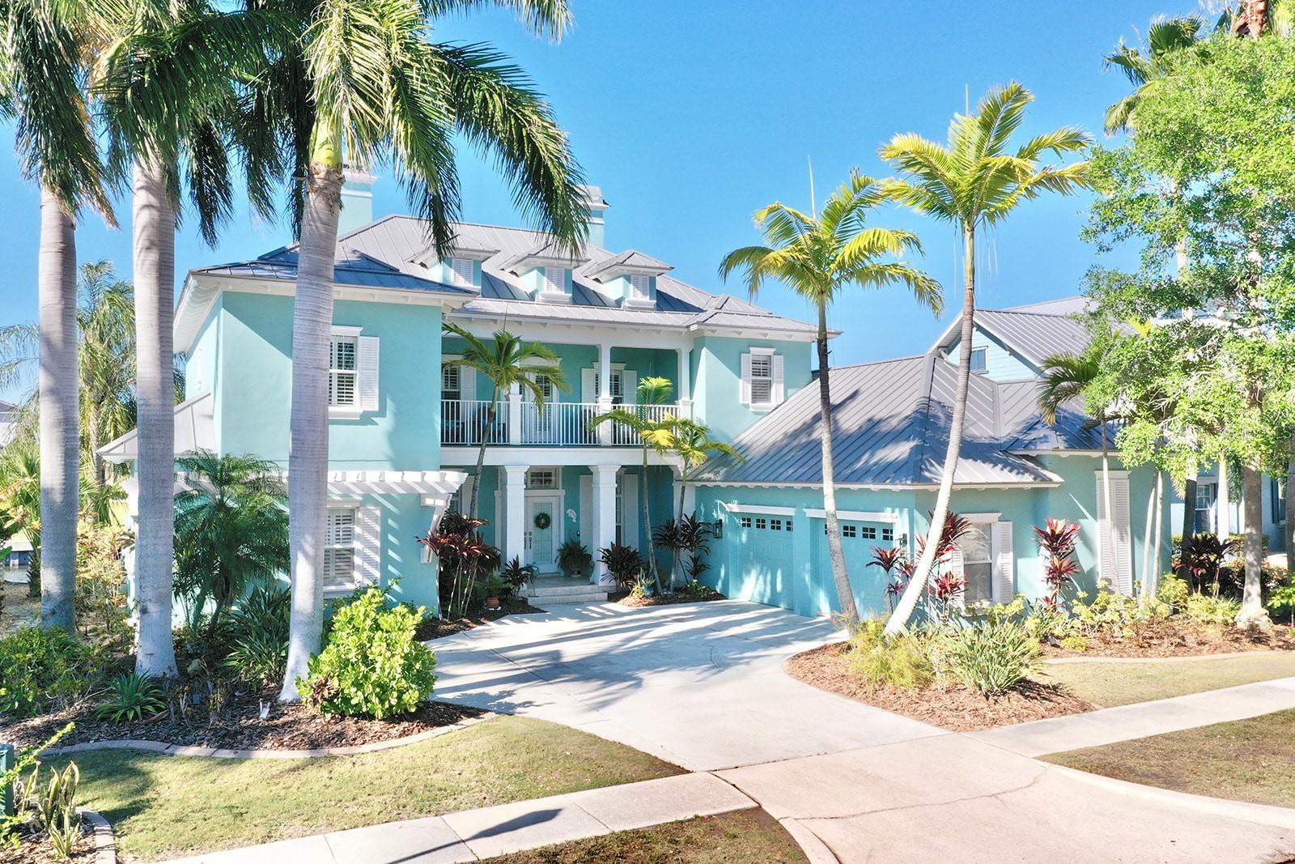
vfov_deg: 46.4
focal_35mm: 28
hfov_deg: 65.5
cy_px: 432
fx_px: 1007
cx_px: 648
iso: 100
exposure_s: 1/120
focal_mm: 10.26
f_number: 10
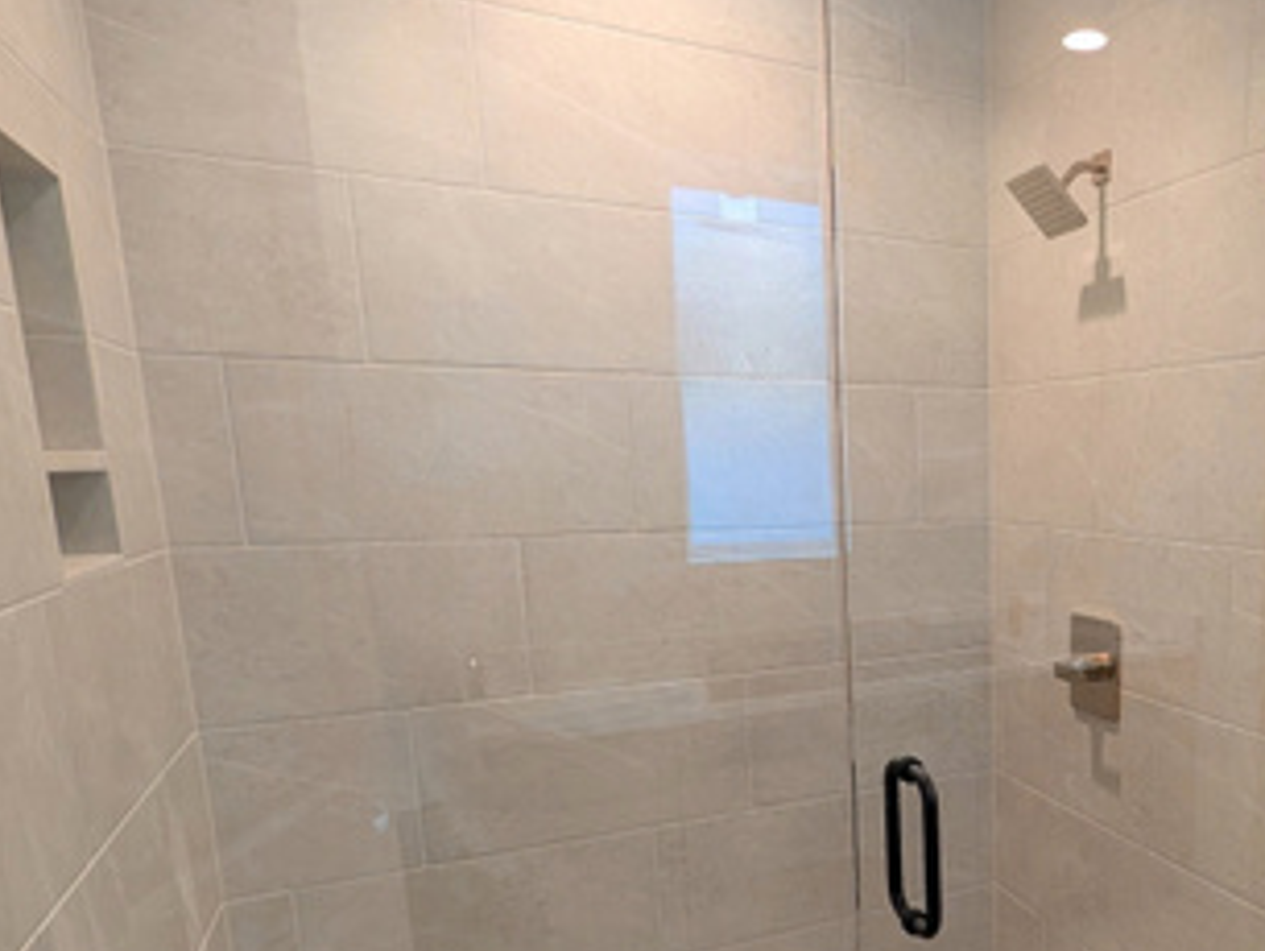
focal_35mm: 25
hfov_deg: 62.3
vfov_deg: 53.7
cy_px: 645
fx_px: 914
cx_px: 1046
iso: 95
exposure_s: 1/60
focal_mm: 2.02
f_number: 1.7
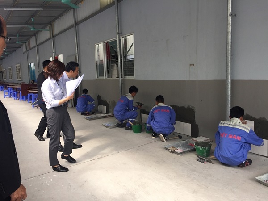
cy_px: 100
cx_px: 134
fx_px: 225
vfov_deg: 48.2
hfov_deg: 61.7
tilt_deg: -6.9
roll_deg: +0.9
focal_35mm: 29
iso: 32
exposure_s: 1/199
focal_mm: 4.15
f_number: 2.2
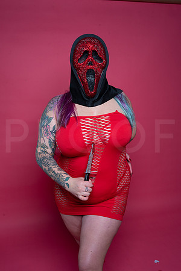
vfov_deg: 54.4
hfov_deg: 37.9
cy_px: 136
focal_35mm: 35
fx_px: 264
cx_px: 90
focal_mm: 35
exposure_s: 1/160
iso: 250
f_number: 11
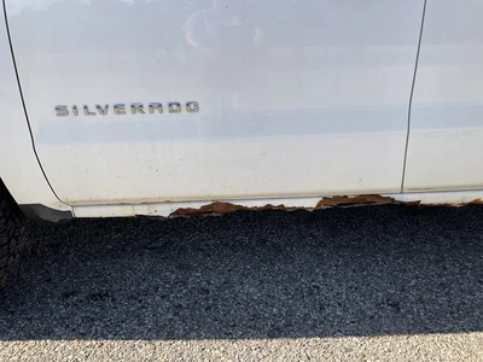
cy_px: 181
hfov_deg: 61.7
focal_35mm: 29
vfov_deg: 48.2
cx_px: 242
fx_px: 405
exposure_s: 1/804
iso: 25
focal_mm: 3
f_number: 1.8
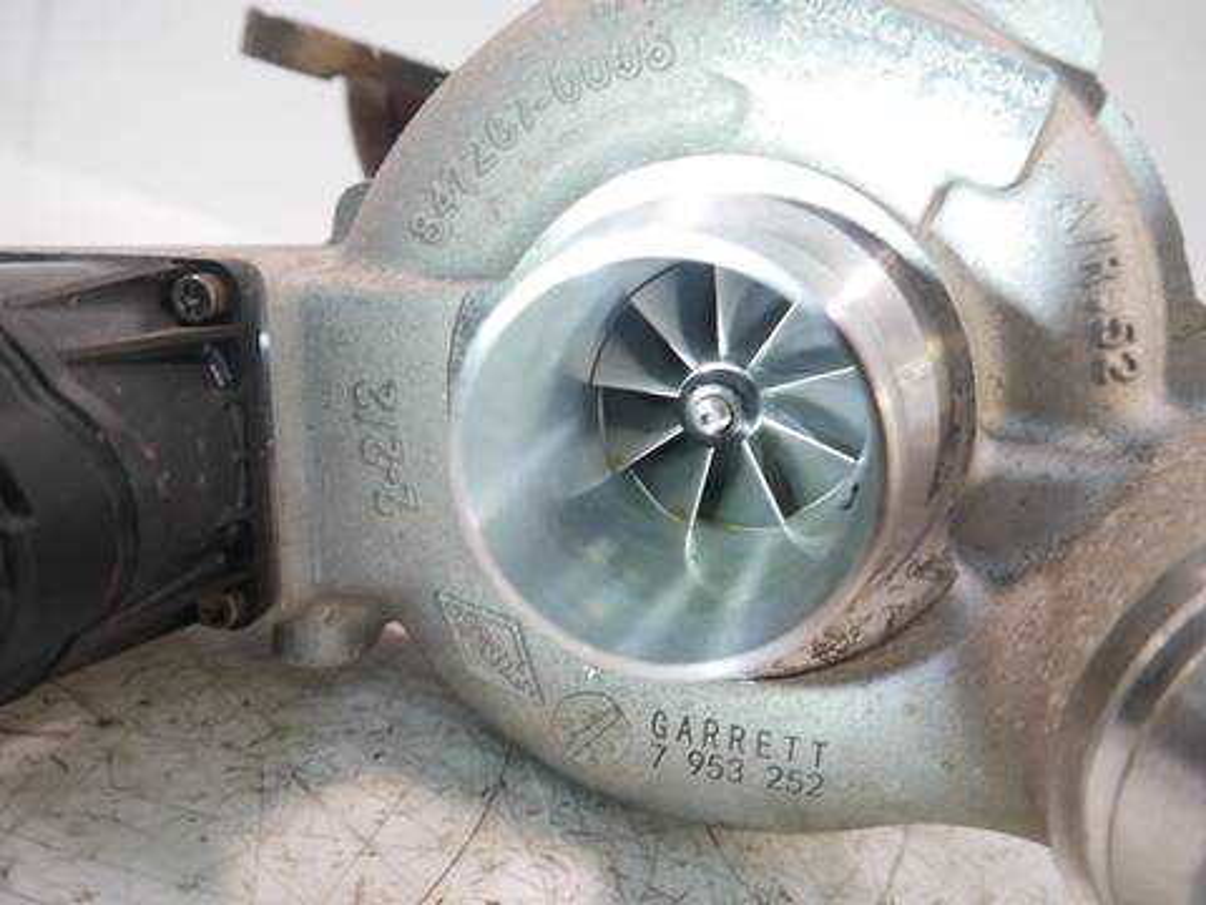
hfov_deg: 63.4
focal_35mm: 28
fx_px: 976
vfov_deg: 49.7
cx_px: 603
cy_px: 452
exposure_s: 1/60
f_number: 3.5
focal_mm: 14
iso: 640
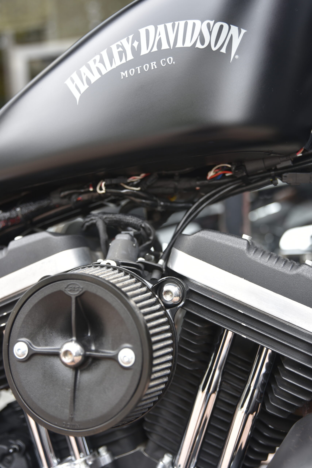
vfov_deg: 46.4
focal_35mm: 42
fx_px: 545
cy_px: 234
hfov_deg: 31.9
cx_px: 156
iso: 100
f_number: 2.8
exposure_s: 1/50
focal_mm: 42
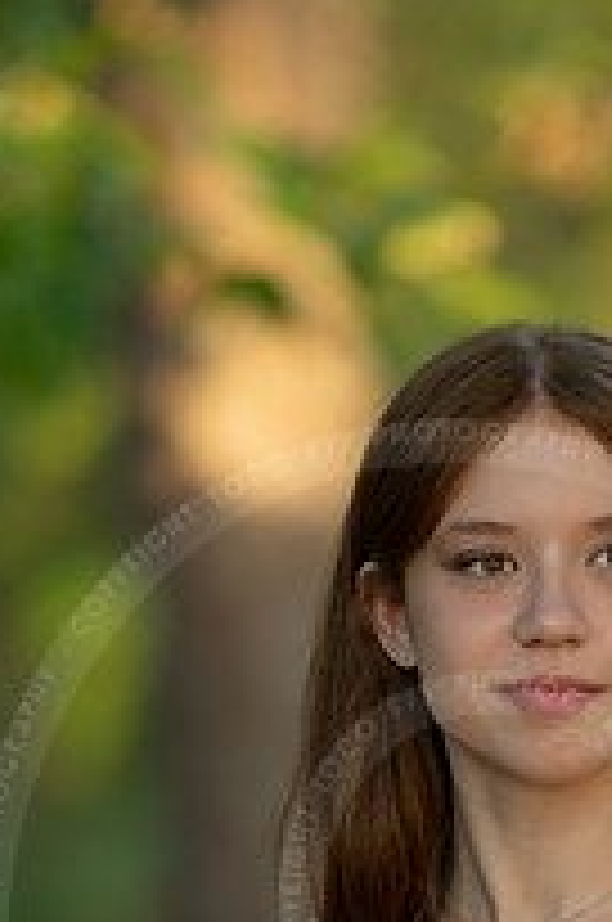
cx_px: 572
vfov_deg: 10.9
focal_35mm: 187
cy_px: 967
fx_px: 4784
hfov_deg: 7.3
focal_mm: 85
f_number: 1.2
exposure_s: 1/400
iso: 160
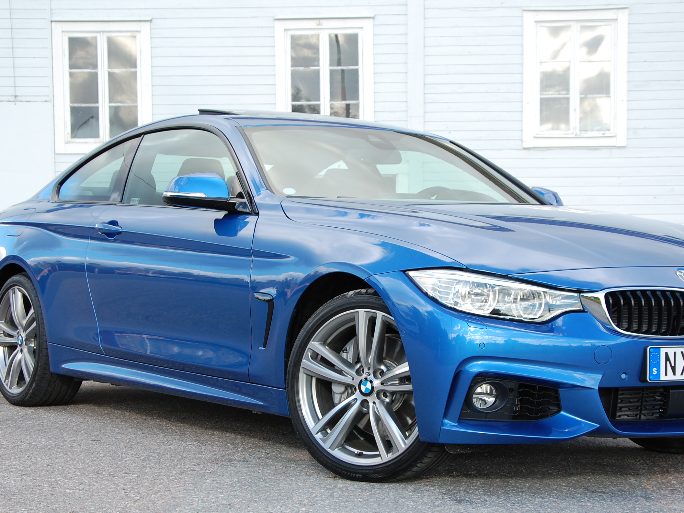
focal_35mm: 78
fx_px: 1541
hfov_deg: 25.0
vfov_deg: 18.9
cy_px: 303
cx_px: 377
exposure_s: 1/160
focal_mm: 38
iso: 200
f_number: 6.3
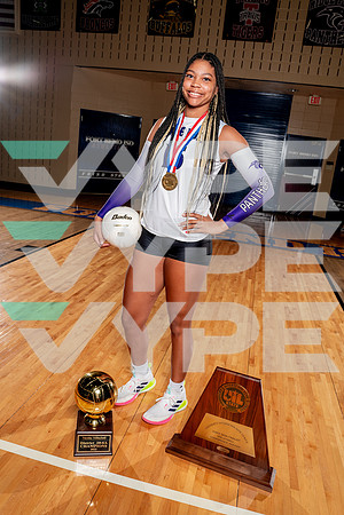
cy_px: 258
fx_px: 401
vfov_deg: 65.5
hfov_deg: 46.4
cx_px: 172
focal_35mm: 28
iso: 200
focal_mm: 28
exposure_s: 1/250
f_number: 5.6
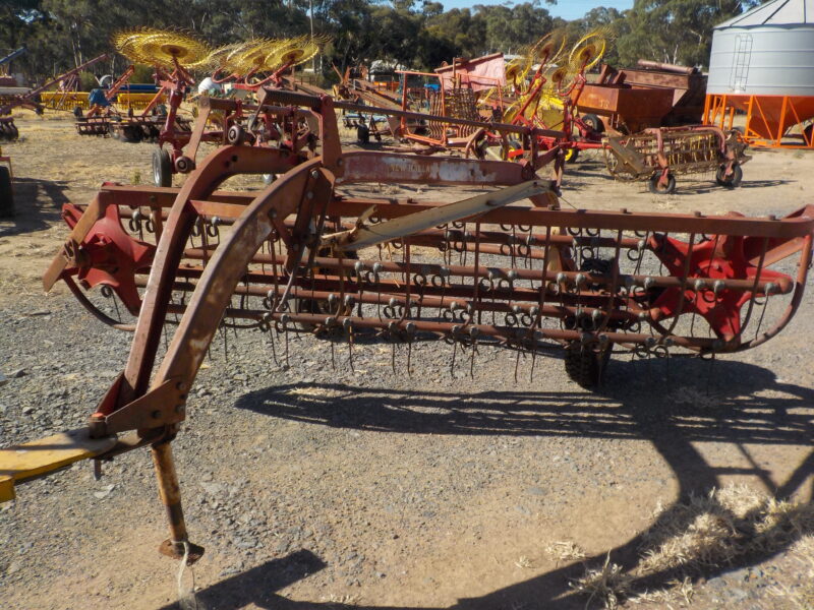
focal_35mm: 30
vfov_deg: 46.8
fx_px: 705
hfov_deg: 60.0
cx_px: 407
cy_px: 305
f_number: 3.3
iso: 125
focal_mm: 4.1
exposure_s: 1/1000
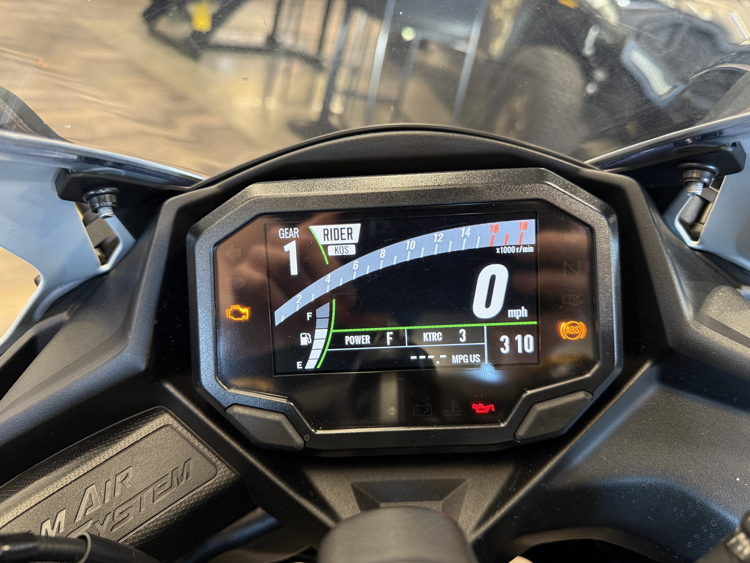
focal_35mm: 24
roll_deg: -17.6
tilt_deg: -30.6
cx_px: 375
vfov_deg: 56.8
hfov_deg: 71.6
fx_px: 520
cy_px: 282
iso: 250
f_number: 1.78
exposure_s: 1/60
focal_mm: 6.76
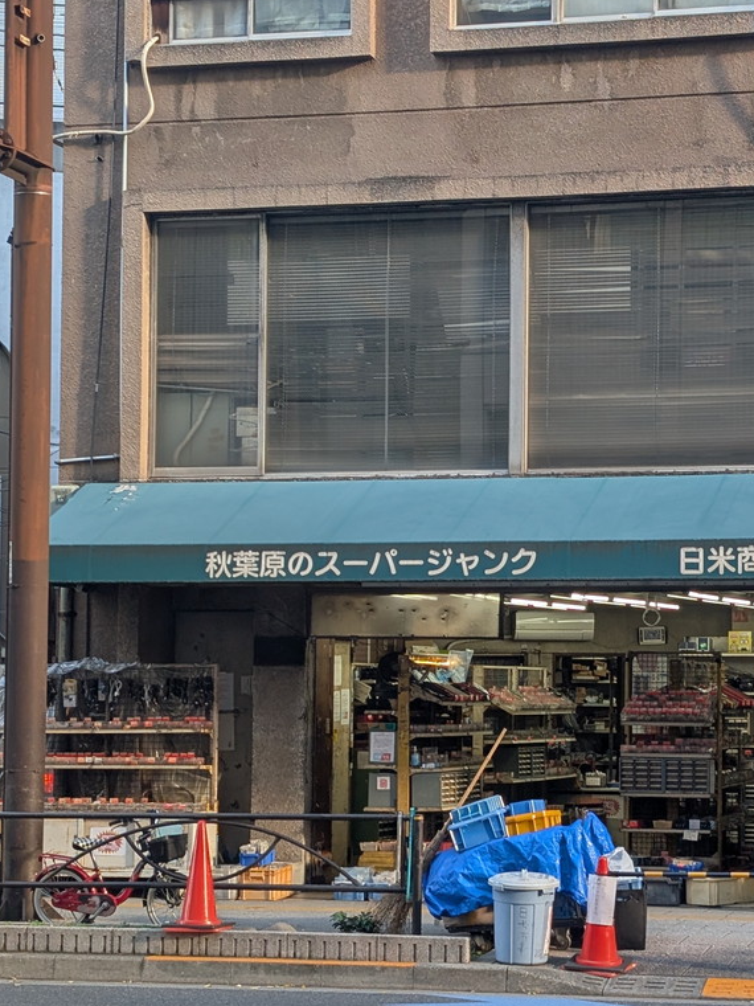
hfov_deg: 22.0
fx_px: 1917
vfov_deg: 29.4
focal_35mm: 66
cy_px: 504
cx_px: 598
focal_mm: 6.9
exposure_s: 1/107
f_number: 1.68
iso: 19
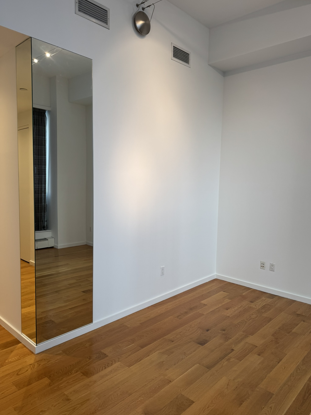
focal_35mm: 25
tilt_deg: -7.0
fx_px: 299
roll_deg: +0.9
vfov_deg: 69.4
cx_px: 161
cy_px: 206
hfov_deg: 54.9
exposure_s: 1/120
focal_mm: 6.76
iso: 100
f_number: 1.78
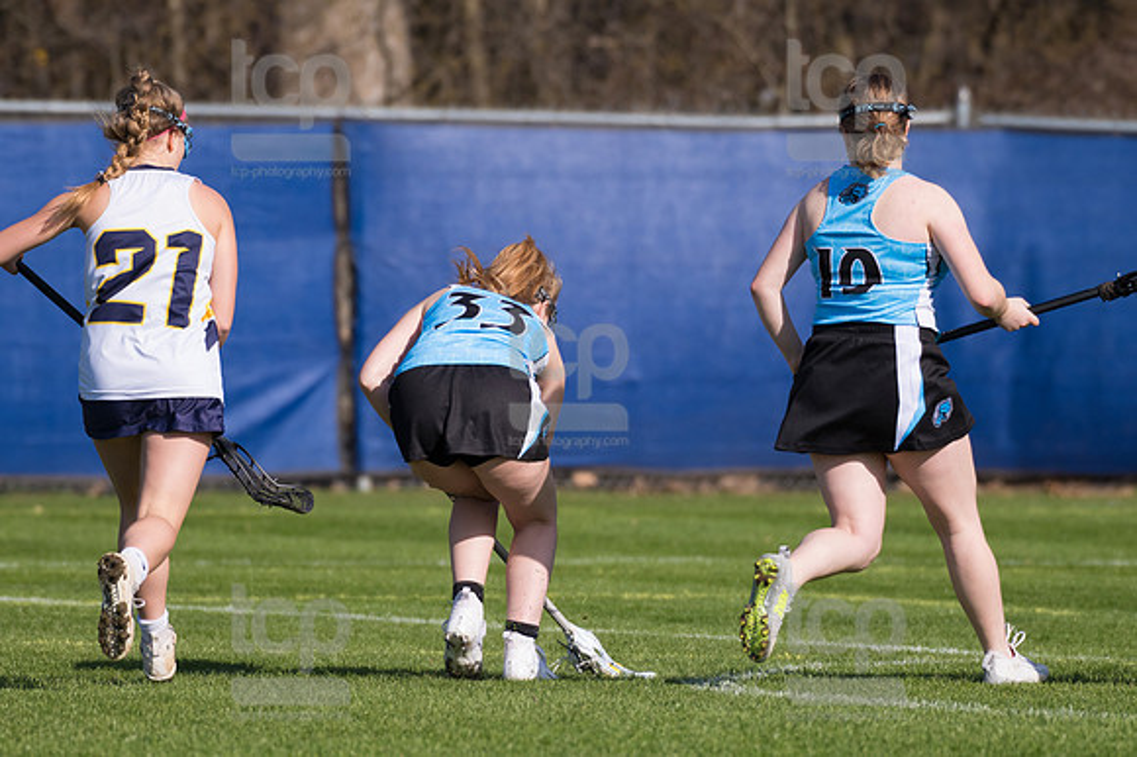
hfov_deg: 3.8
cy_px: 378
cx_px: 568
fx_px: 17045
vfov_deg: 2.5
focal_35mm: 540
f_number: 5.6
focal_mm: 360
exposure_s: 1/2000
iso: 320
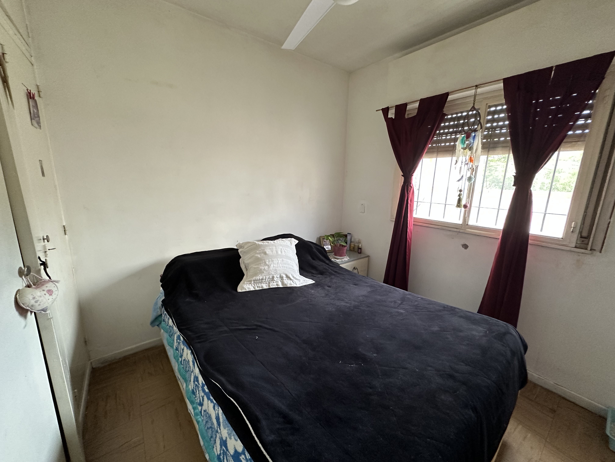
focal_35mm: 14
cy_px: 231
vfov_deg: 85.7
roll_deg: -0.8
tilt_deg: -11.2
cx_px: 308
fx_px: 249
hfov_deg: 102.1
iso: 320
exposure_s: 1/80
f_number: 2.2
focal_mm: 2.22
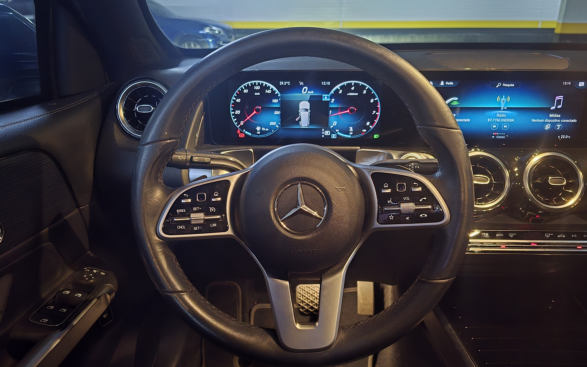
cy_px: 185
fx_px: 400
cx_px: 300
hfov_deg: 72.5
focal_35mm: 25
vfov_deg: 49.3
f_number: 1.7
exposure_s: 1/30
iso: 2000
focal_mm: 6.3
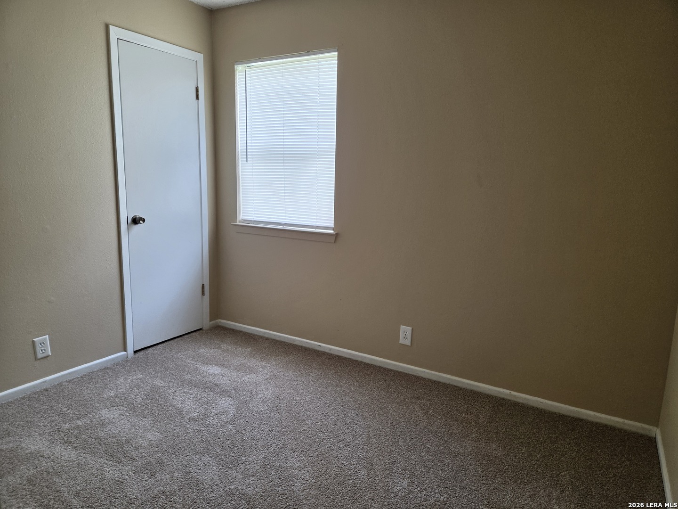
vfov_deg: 58.9
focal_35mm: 23
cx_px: 339
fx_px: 450
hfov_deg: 73.9
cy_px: 254
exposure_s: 1/180
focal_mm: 5.4
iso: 160
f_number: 1.8
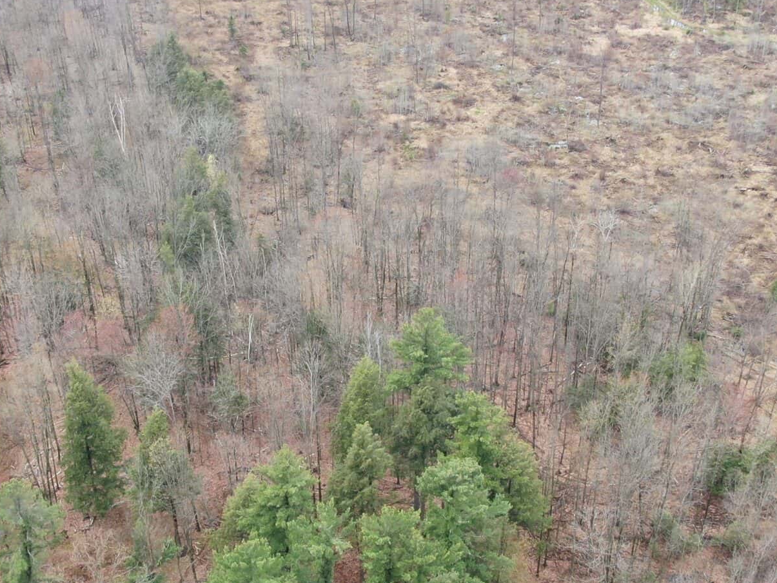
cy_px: 333
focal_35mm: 51
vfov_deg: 28.5
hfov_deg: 37.5
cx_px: 373
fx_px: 1145
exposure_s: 1/120
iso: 100
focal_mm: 4.39
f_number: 2.8
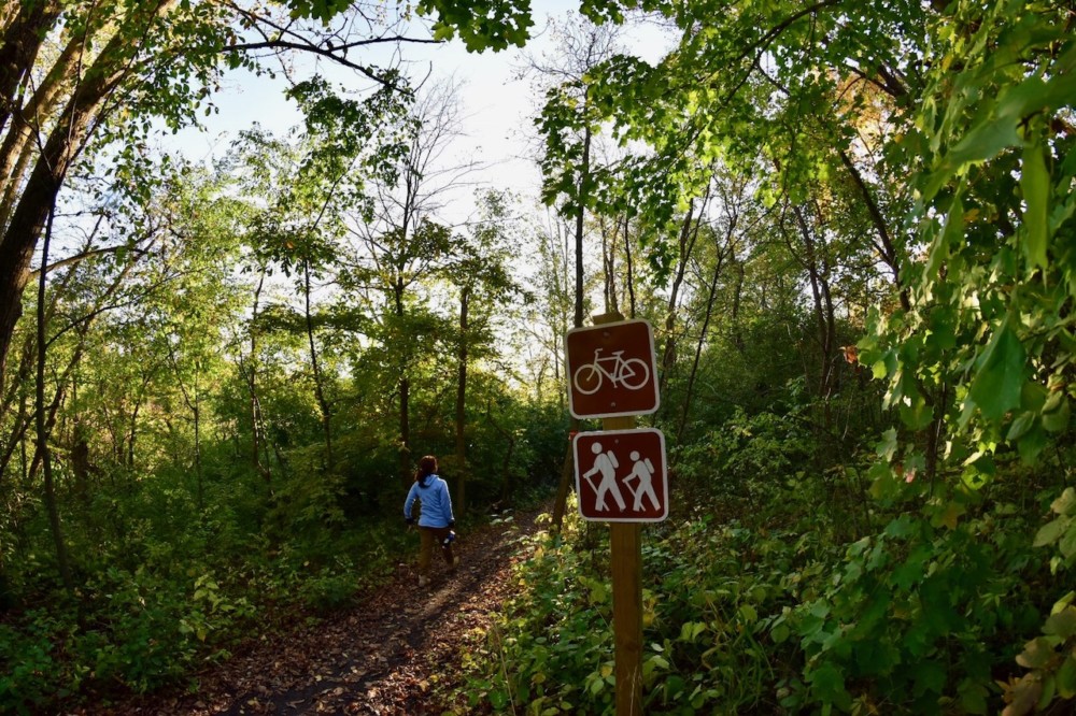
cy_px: 358
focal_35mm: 12
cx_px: 538
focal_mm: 8
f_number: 9
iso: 400
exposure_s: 1/100
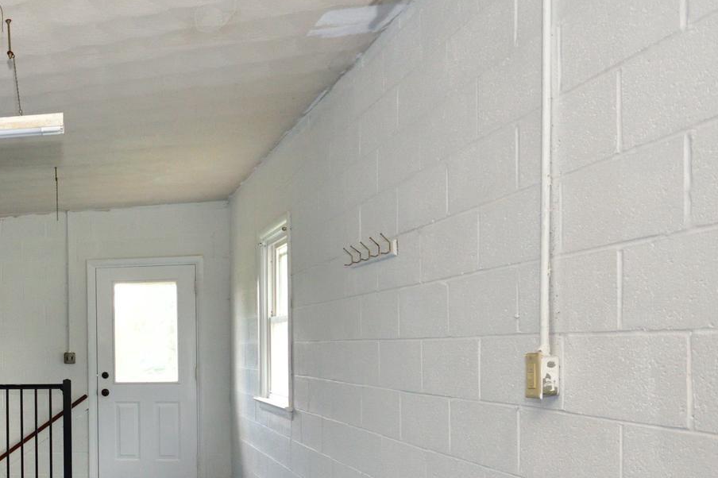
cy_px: 359
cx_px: -38
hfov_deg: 44.9
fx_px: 678
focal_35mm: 34
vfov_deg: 37.9
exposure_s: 1/200
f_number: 5
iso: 2000
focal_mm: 10
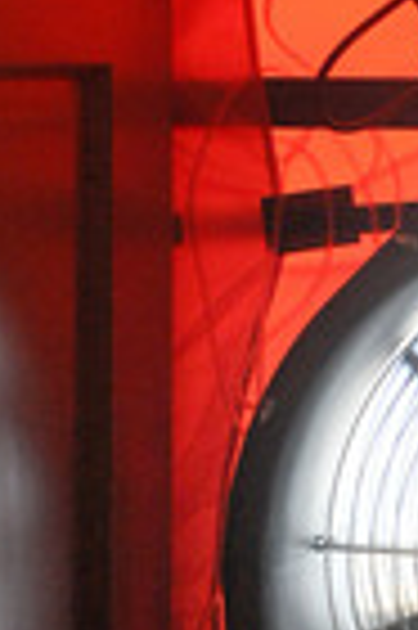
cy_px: -65
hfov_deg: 12.0
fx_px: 1973
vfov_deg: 17.5
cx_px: 425
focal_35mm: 113
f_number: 2.8
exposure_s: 1/640
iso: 4000
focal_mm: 32
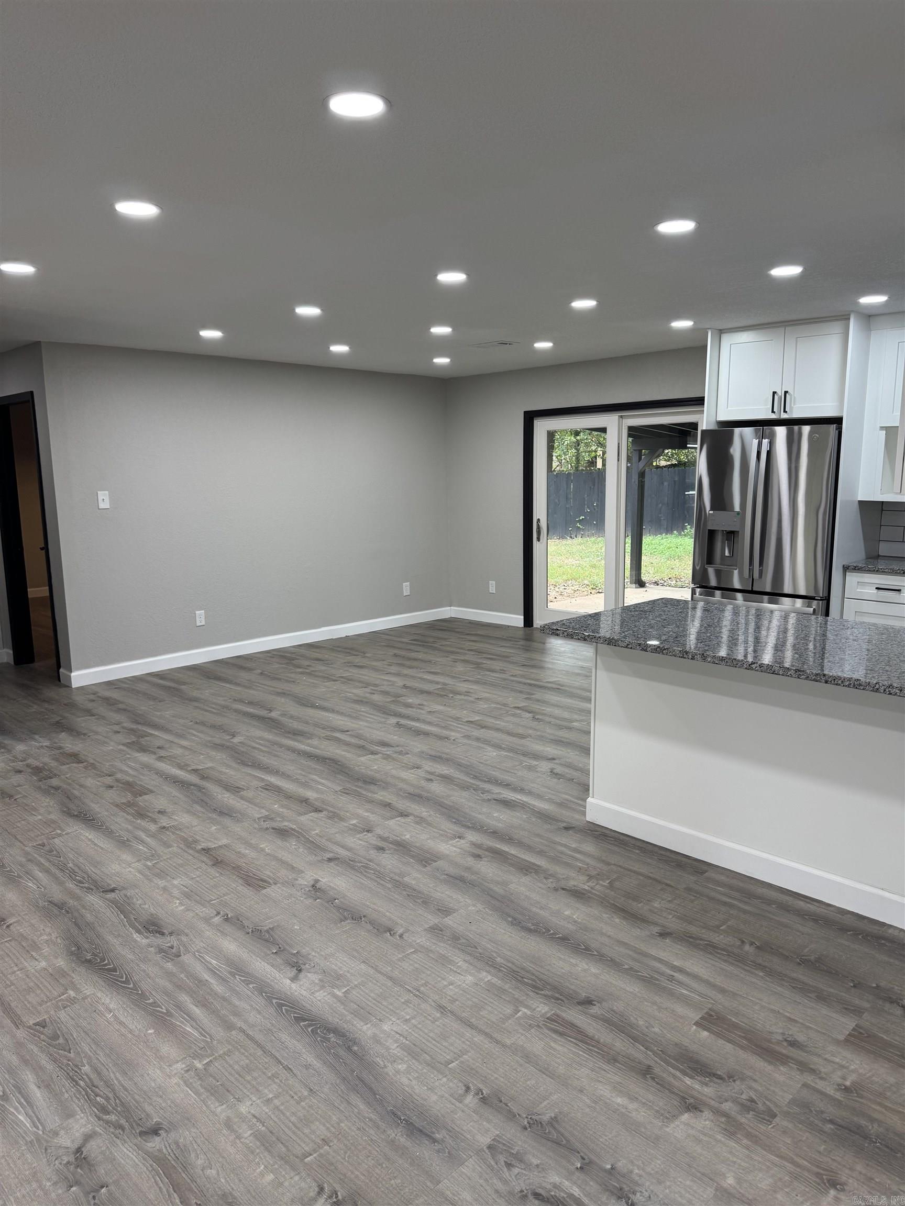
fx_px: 837
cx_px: 452
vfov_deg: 71.6
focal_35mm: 24
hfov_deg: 56.8
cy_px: 603
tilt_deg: -9.3
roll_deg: +0.8
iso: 100
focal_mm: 6.76
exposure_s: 1/120
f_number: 1.78
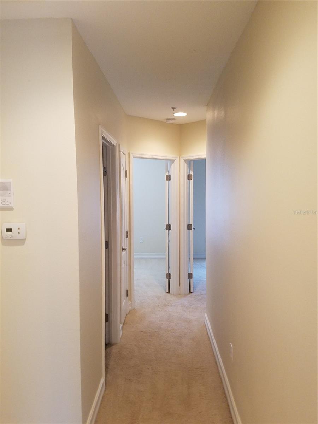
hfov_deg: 53.1
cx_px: 159
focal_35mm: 26
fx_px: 318
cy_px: 212
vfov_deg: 67.3
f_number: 1.7
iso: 160
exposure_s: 1/30
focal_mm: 4.2
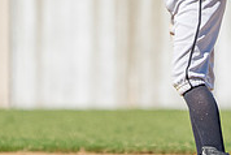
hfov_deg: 1.5
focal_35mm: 1409
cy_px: -43
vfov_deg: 1.0
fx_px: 9048
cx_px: 183
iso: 800
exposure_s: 1/4000
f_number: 5.6
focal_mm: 324
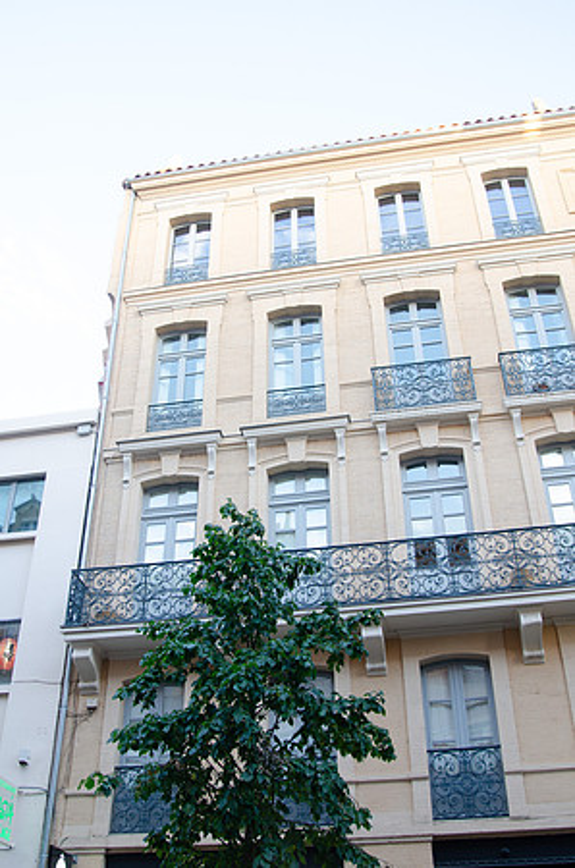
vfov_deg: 53.2
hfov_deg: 36.7
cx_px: 288
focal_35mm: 36
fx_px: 866
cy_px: 434
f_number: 4.5
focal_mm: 24
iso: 400
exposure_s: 1/80
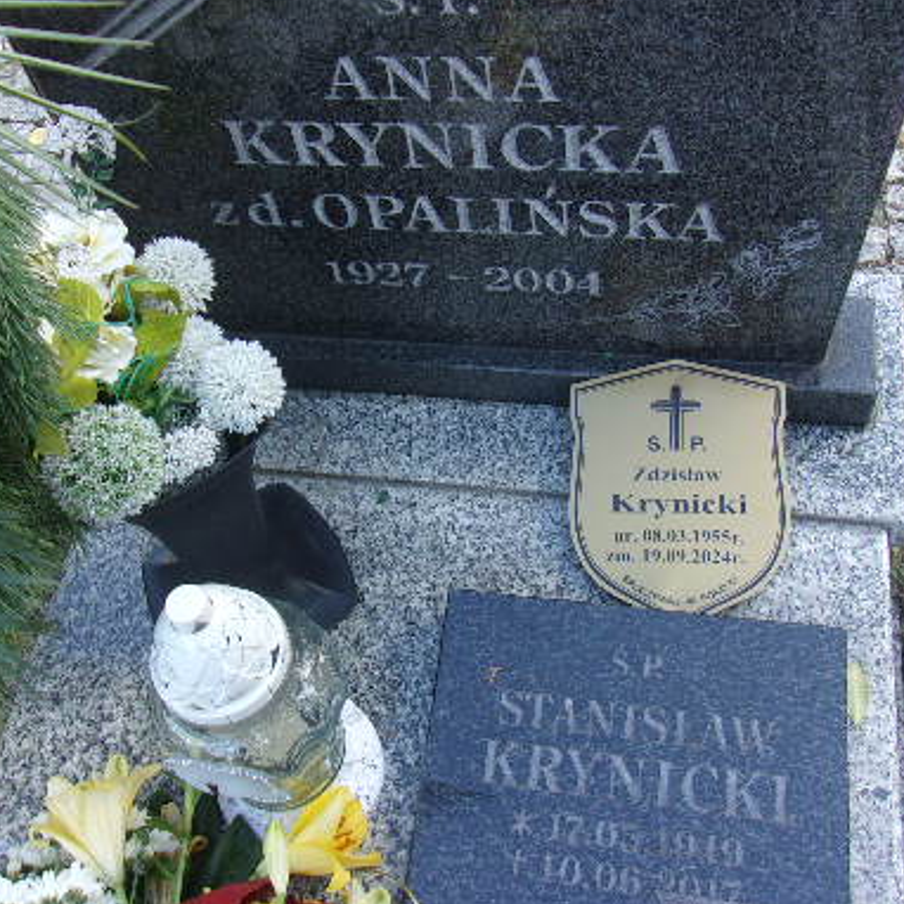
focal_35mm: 40
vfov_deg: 41.7
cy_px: 379
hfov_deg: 41.8
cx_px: 400
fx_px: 1182
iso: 80
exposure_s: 1/120
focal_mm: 4.9
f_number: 3
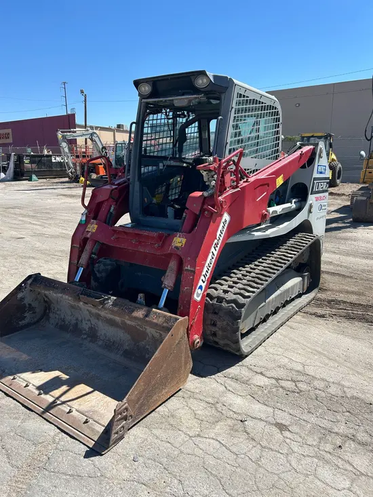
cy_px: 248
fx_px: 373
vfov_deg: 67.3
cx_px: 186
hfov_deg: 53.1
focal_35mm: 26
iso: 50
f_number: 1.5
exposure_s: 1/2994
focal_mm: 5.7
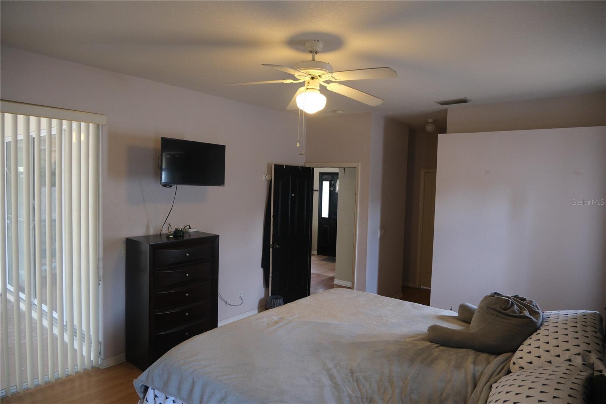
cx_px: 303
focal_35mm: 23
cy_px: 202
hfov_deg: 76.1
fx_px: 387
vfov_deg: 55.1
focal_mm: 15
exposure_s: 1/100
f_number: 3.5
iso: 1250
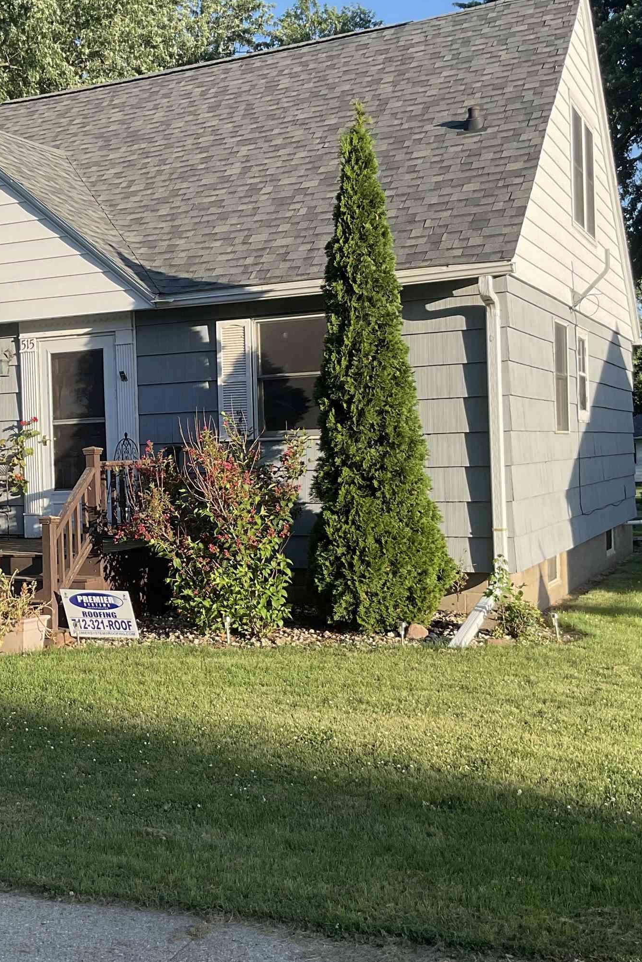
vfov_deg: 42.7
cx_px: 142
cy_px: 457
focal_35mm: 46
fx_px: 1230
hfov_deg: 28.7
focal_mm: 3
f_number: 1.8
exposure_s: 1/642
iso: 16
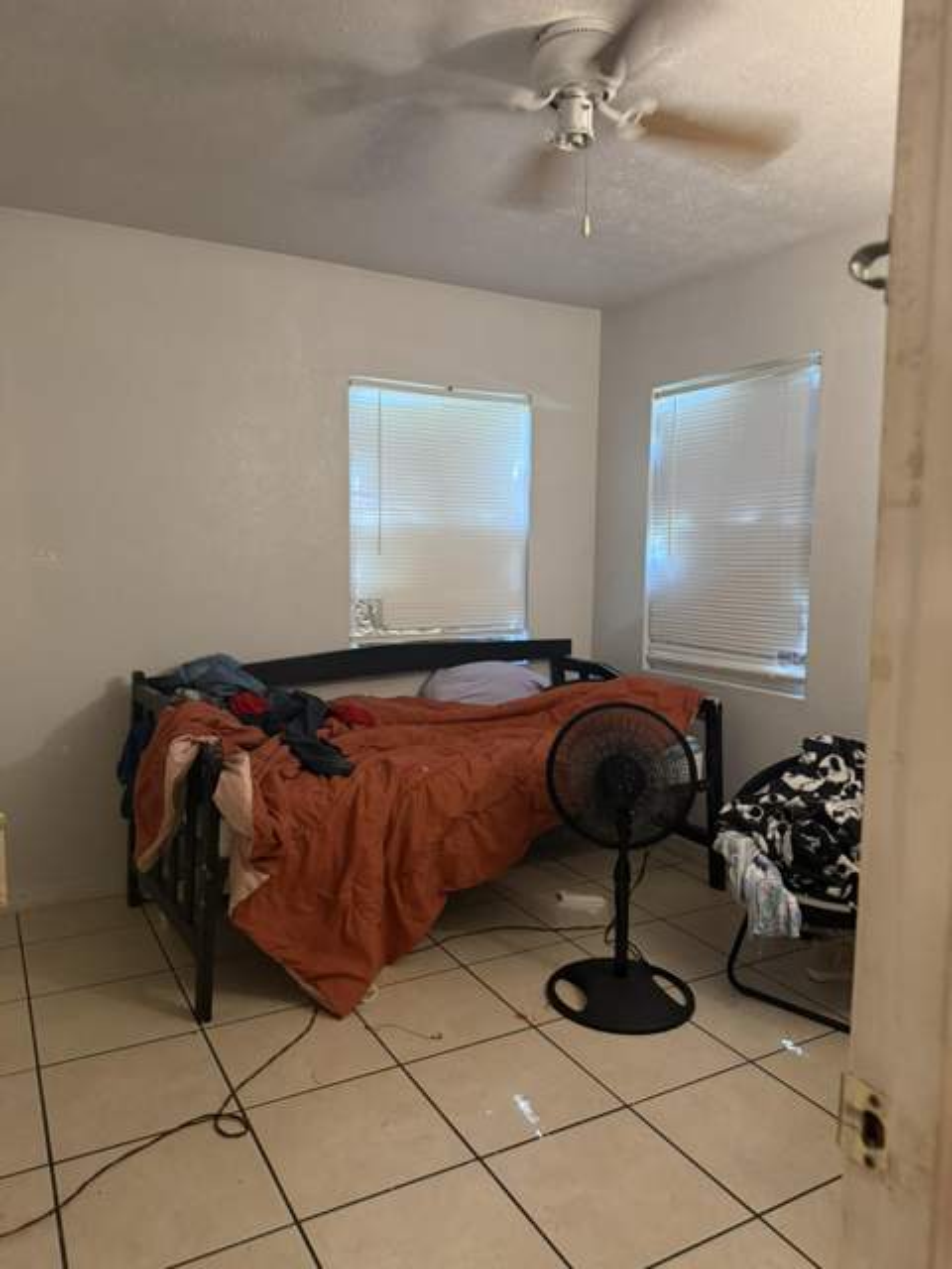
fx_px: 880
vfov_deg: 71.6
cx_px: 476
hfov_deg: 56.8
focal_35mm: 24
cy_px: 634
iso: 640
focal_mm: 6.76
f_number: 1.78
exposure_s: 1/40
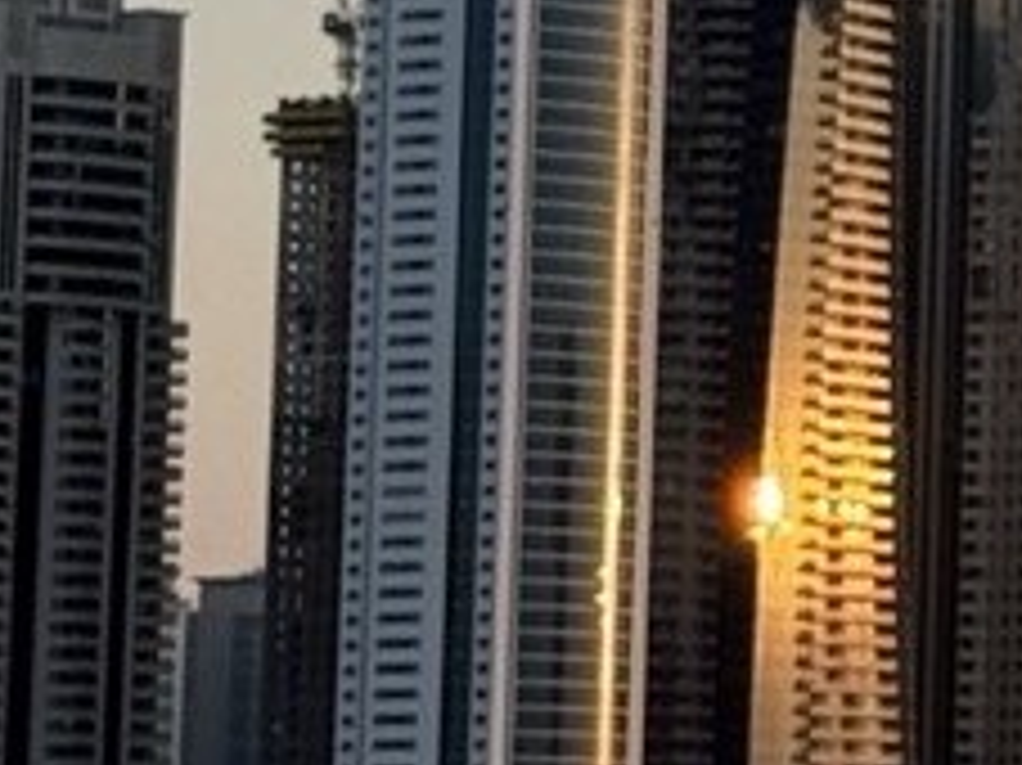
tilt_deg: +7.7
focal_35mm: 338
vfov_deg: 4.4
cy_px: -266
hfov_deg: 5.7
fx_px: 9974
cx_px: 2215
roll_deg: -0.8
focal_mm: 6.76
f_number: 1.78
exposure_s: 1/1185
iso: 64
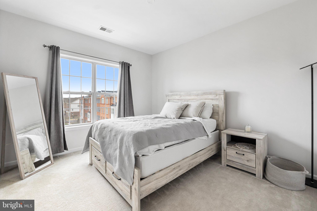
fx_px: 132
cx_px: 158
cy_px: 106
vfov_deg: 77.3
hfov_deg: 100.4
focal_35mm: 15
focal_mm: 10
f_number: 8
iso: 640
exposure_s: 1/6
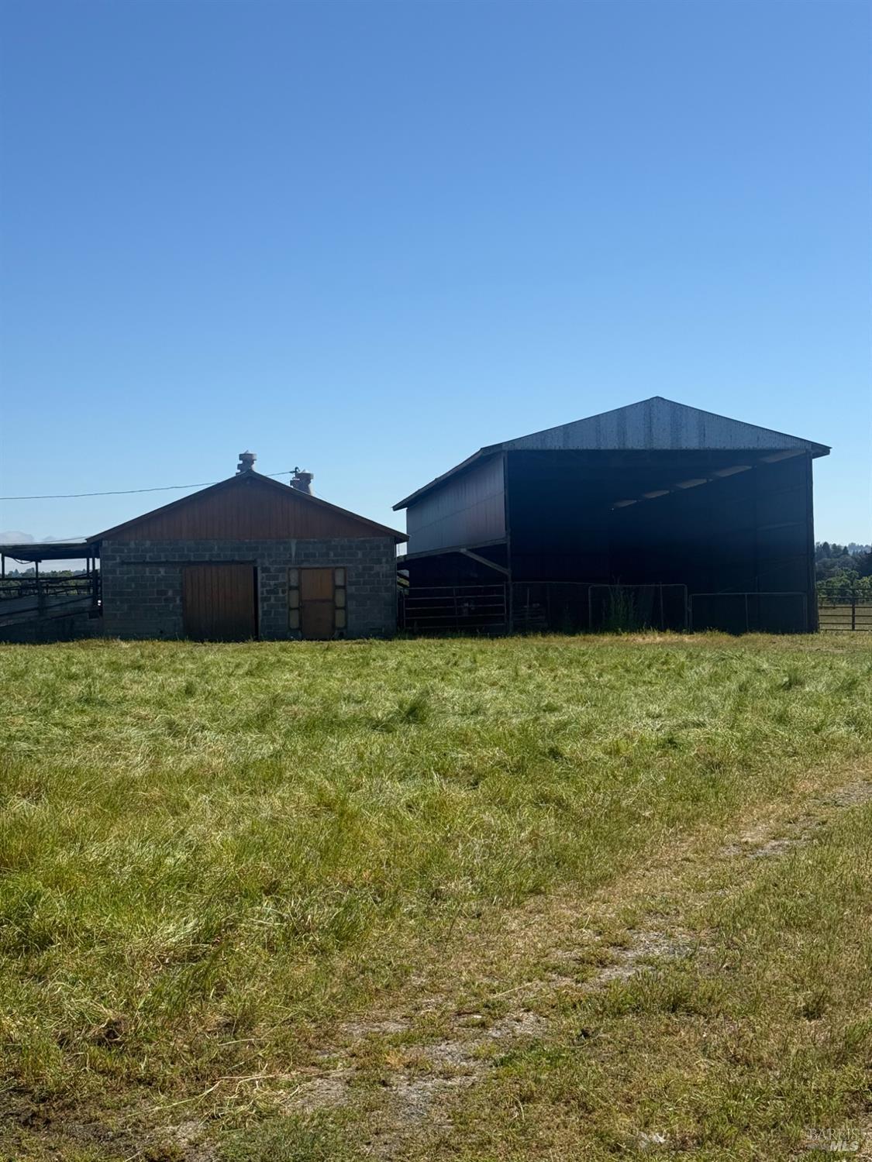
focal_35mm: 48
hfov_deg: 30.3
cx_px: 436
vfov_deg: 39.7
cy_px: 581
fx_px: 1612
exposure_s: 1/7143
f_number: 1.78
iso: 64
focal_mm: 6.76
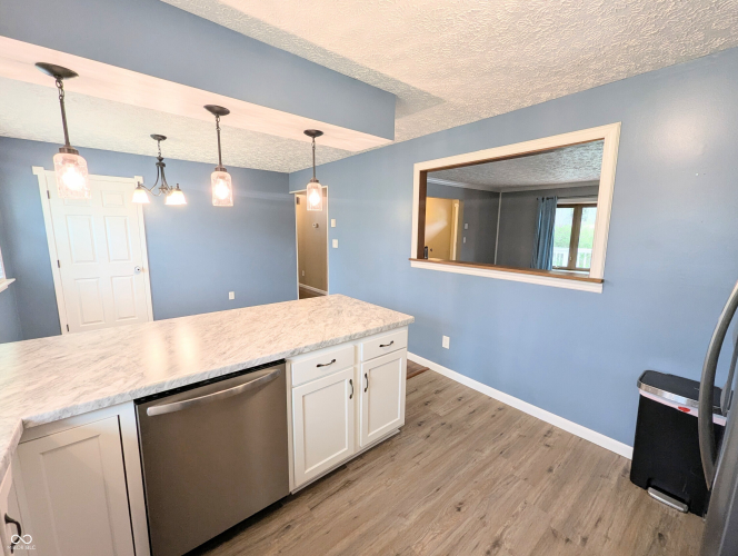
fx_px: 278
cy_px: 278
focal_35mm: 13
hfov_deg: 106.1
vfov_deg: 90.1
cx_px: 369
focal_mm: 1.95
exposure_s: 1/30
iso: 49
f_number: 2.2
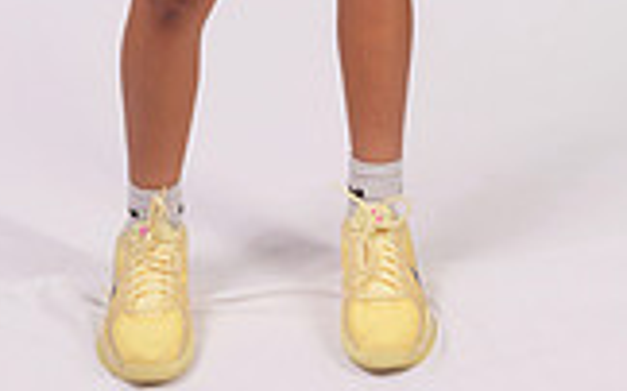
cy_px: -472
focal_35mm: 102
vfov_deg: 11.2
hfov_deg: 20.3
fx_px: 1742
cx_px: 209
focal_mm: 36
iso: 160
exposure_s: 1/125
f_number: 5.6
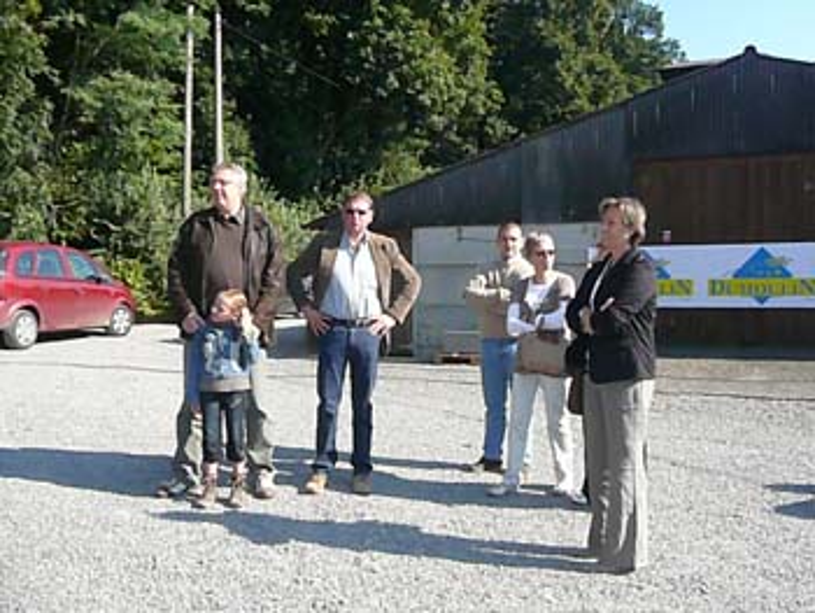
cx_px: 408
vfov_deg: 40.7
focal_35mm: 35
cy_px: 306
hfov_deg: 52.6
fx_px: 825
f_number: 5
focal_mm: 5.2
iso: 800
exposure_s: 1/2000
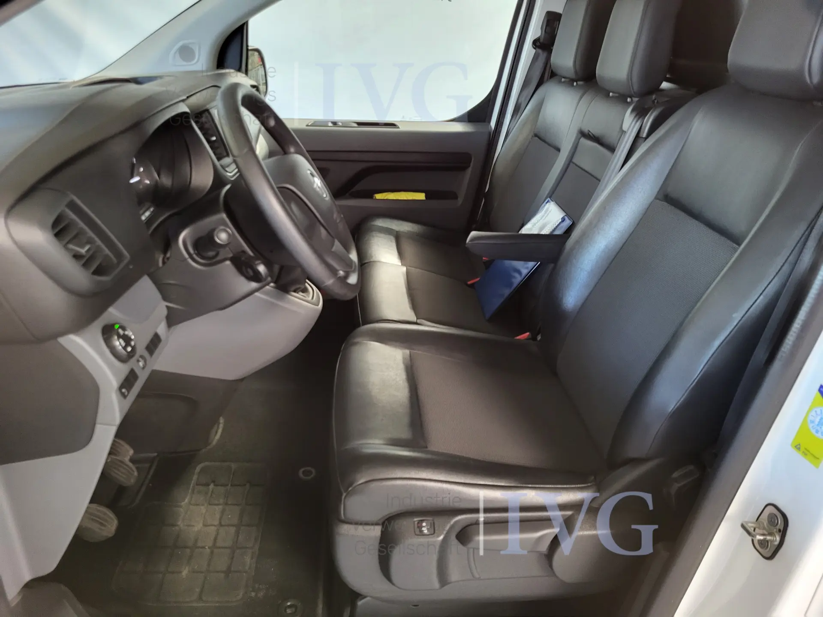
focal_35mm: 26
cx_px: 412
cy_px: 308
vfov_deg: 53.1
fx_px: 618
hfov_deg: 67.3
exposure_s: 1/50
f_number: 1.8
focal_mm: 5.4
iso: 400
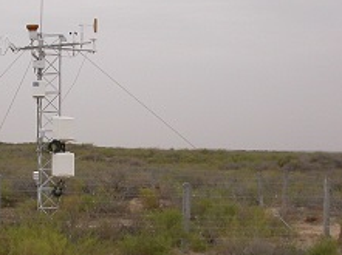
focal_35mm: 88
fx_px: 868
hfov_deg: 22.1
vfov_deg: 16.7
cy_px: 154
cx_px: 80
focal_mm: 7.85
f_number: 7.5
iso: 100
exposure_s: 1/281
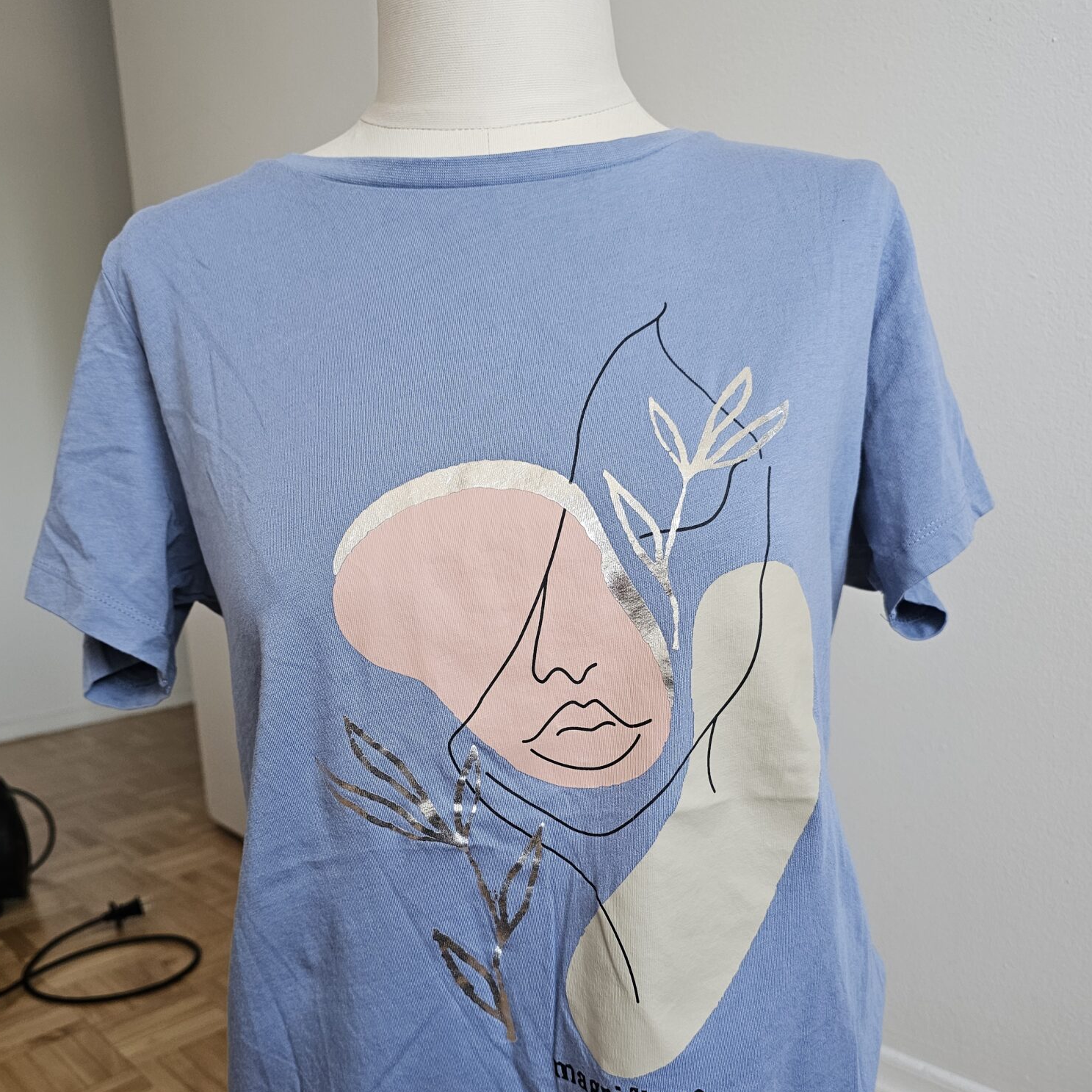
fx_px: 999
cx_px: 530
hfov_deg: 57.3
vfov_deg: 56.5
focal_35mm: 28
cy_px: 690
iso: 160
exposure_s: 1/120
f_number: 1.7
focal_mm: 6.3
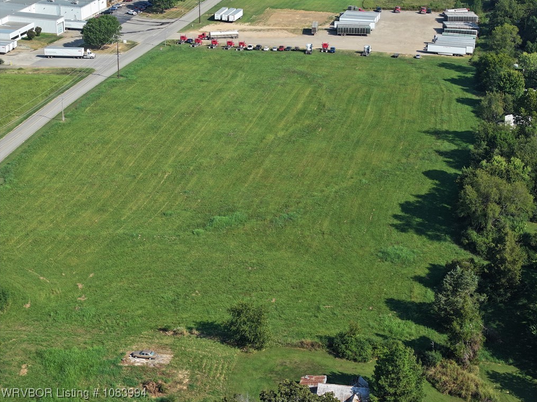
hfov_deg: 27.4
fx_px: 1101
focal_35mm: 71
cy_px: 201
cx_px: 271
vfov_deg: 20.7
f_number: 2.8
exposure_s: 1/1000
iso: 100
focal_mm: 19.35
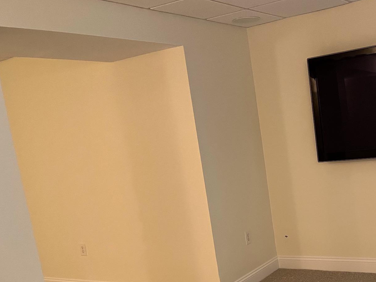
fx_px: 478
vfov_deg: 32.4
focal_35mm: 44
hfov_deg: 41.2
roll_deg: +7.4
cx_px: 297
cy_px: 200
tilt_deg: -8.5
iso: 400
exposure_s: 1/60
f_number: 1.6
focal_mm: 5.1
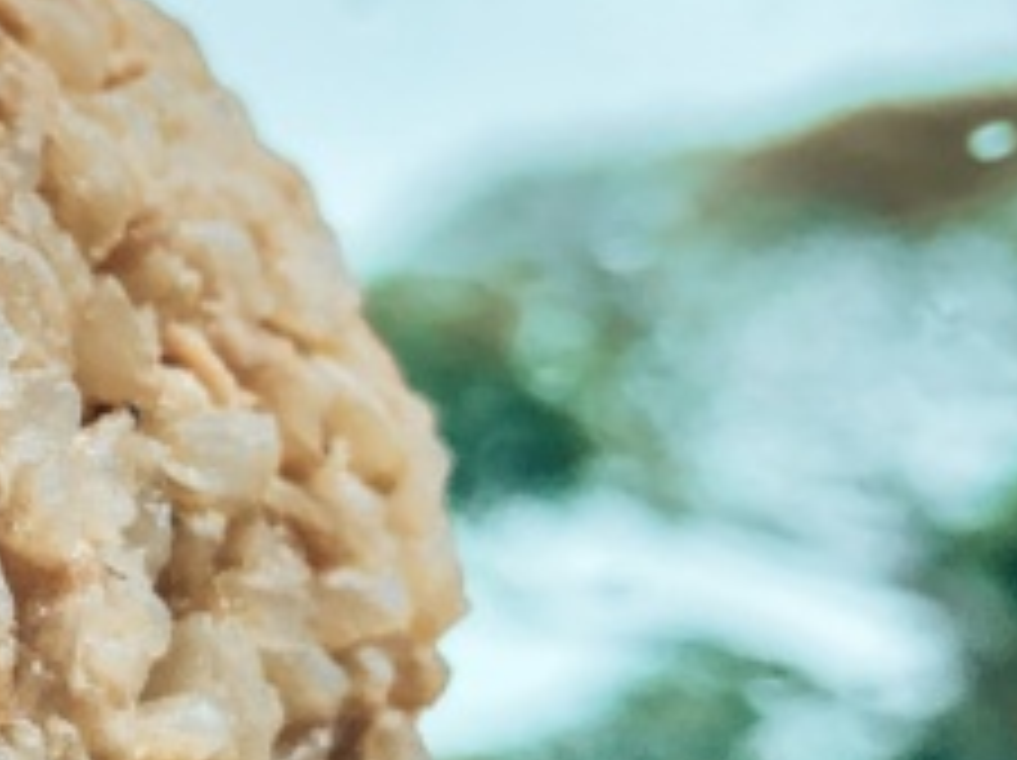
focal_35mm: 127
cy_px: 535
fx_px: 3727
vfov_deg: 11.6
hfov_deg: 13.9
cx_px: -792
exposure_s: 1/500
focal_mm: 3.99
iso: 20
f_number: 1.8
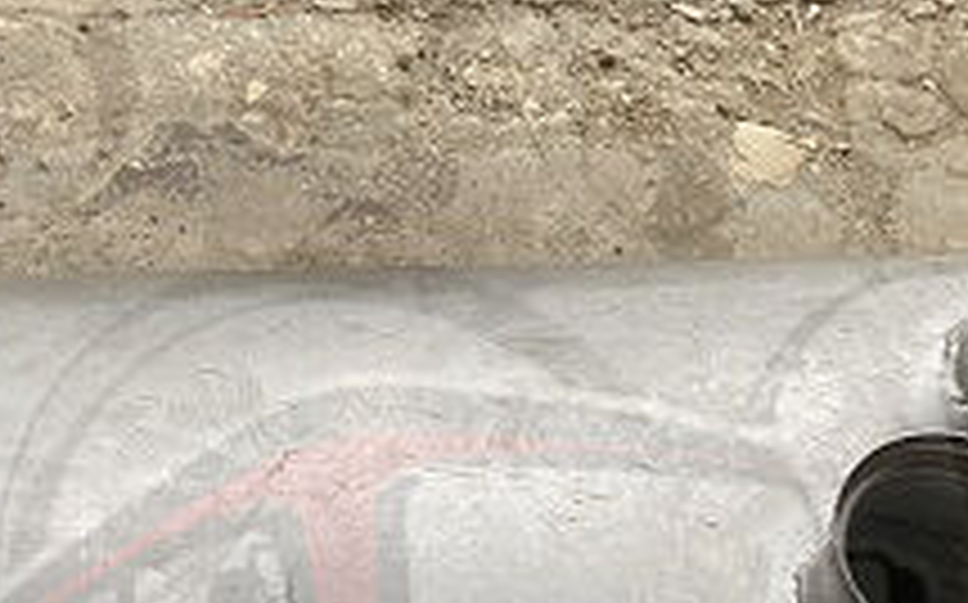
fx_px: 1608
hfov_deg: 33.3
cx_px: 360
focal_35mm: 61
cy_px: 722
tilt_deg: -68.8
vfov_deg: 20.0
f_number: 1.8
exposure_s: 1/101
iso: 125
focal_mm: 4.25
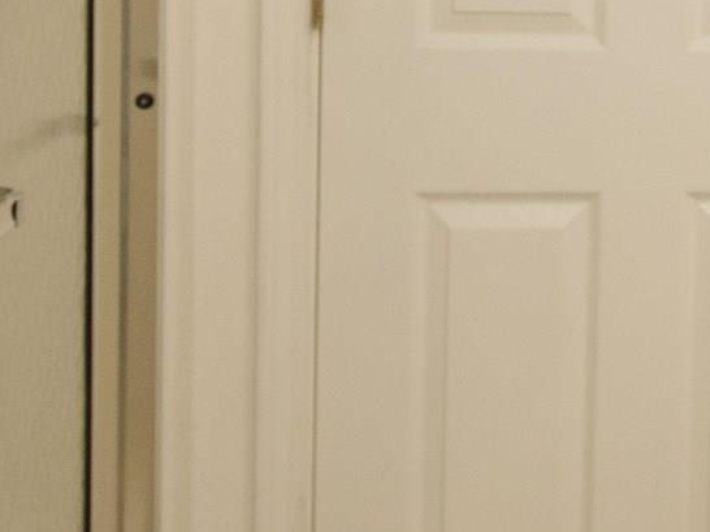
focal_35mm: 92
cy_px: -114
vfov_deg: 15.5
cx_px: 967
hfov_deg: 19.4
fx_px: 1882
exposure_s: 1/60
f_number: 6.3
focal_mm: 17
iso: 640
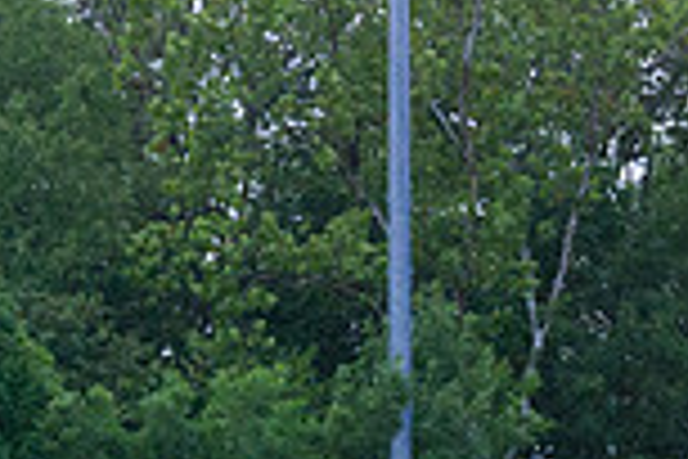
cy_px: 863
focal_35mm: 302
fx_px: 5771
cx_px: 931
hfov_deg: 6.8
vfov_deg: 4.5
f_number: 9
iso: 2500
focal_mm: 70
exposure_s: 1/320
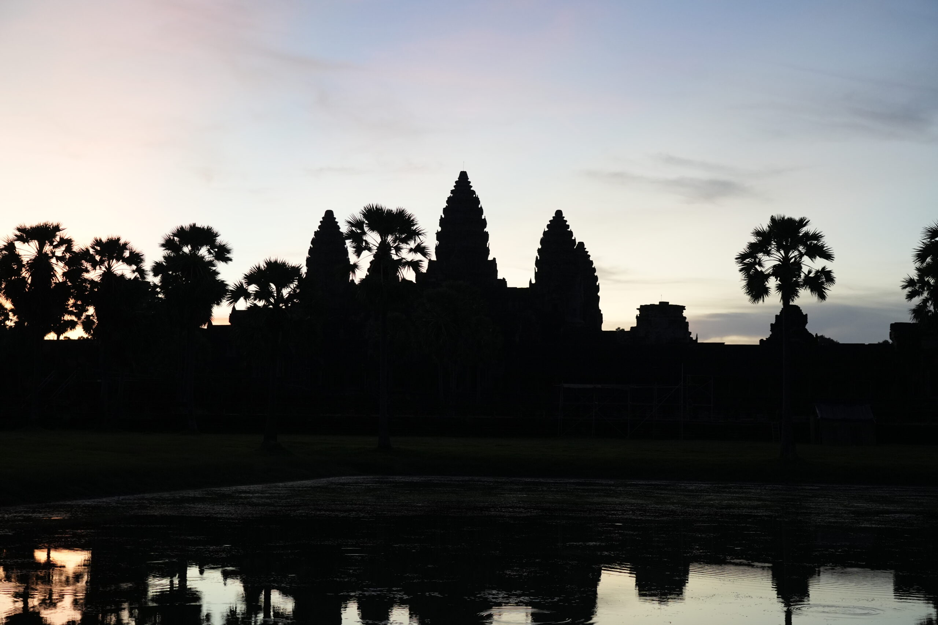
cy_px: 312
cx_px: 469
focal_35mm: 50
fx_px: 1303
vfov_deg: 27.0
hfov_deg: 39.6
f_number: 4
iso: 2500
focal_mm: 50
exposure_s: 1/160
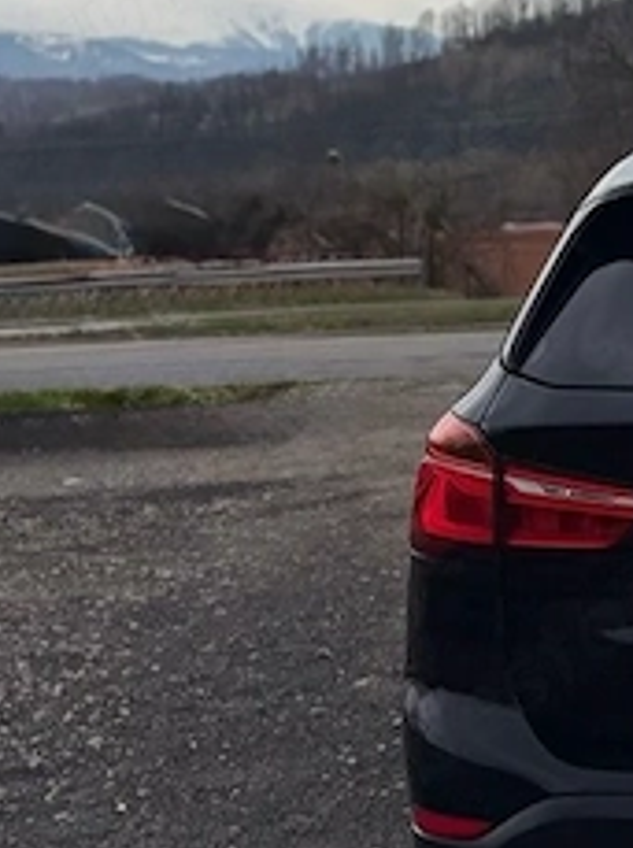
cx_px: 814
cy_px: 122
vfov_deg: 22.9
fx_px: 2054
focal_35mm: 84
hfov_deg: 16.6
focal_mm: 6.76
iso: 80
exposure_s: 1/9091
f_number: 1.78
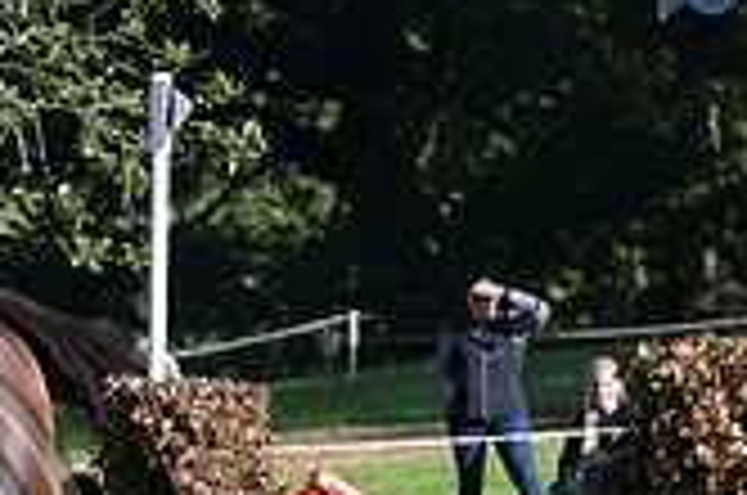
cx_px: -387
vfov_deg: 3.1
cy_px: 632
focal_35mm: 438
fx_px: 9071
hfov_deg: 4.7
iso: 400
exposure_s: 1/1250
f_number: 5
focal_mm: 125
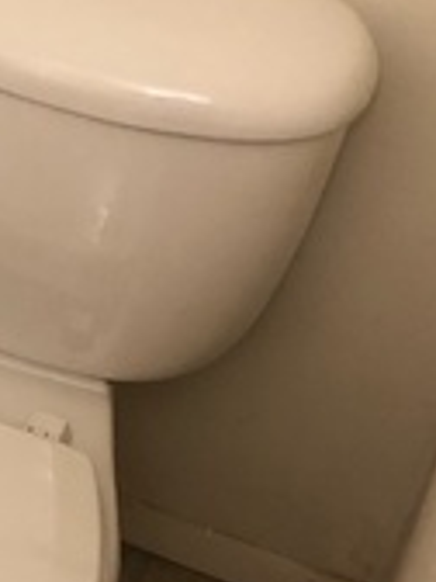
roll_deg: -2.4
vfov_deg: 17.7
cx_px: -194
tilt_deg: -41.5
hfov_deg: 12.7
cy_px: 348
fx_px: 1864
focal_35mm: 111
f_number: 1.8
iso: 64
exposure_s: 1/15
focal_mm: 3.99
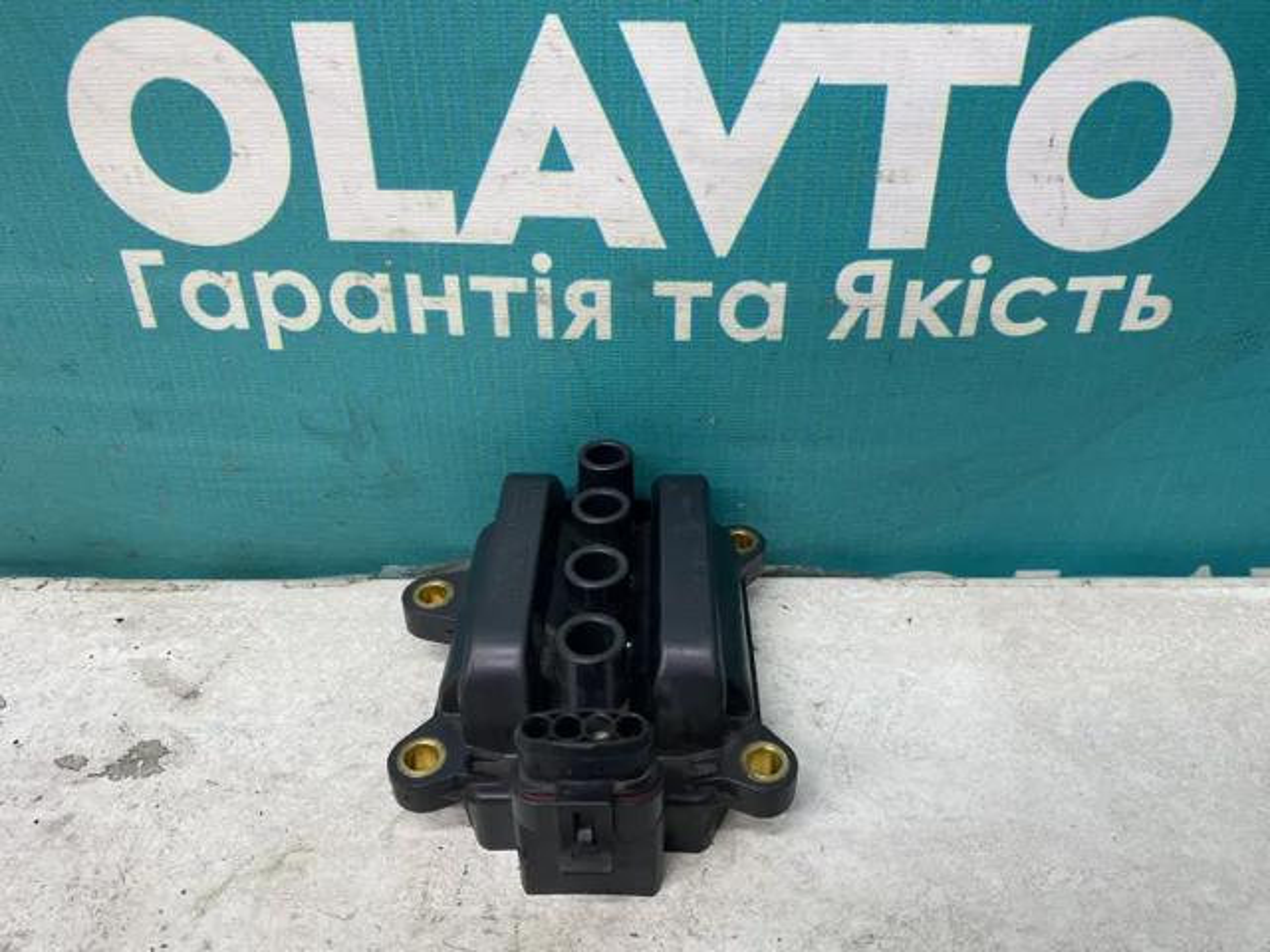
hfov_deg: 67.3
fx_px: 954
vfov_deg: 53.1
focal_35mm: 26
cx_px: 635
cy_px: 476
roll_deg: +0.7
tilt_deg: -35.2
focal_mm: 4.25
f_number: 1.8
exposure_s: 1/100
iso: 125
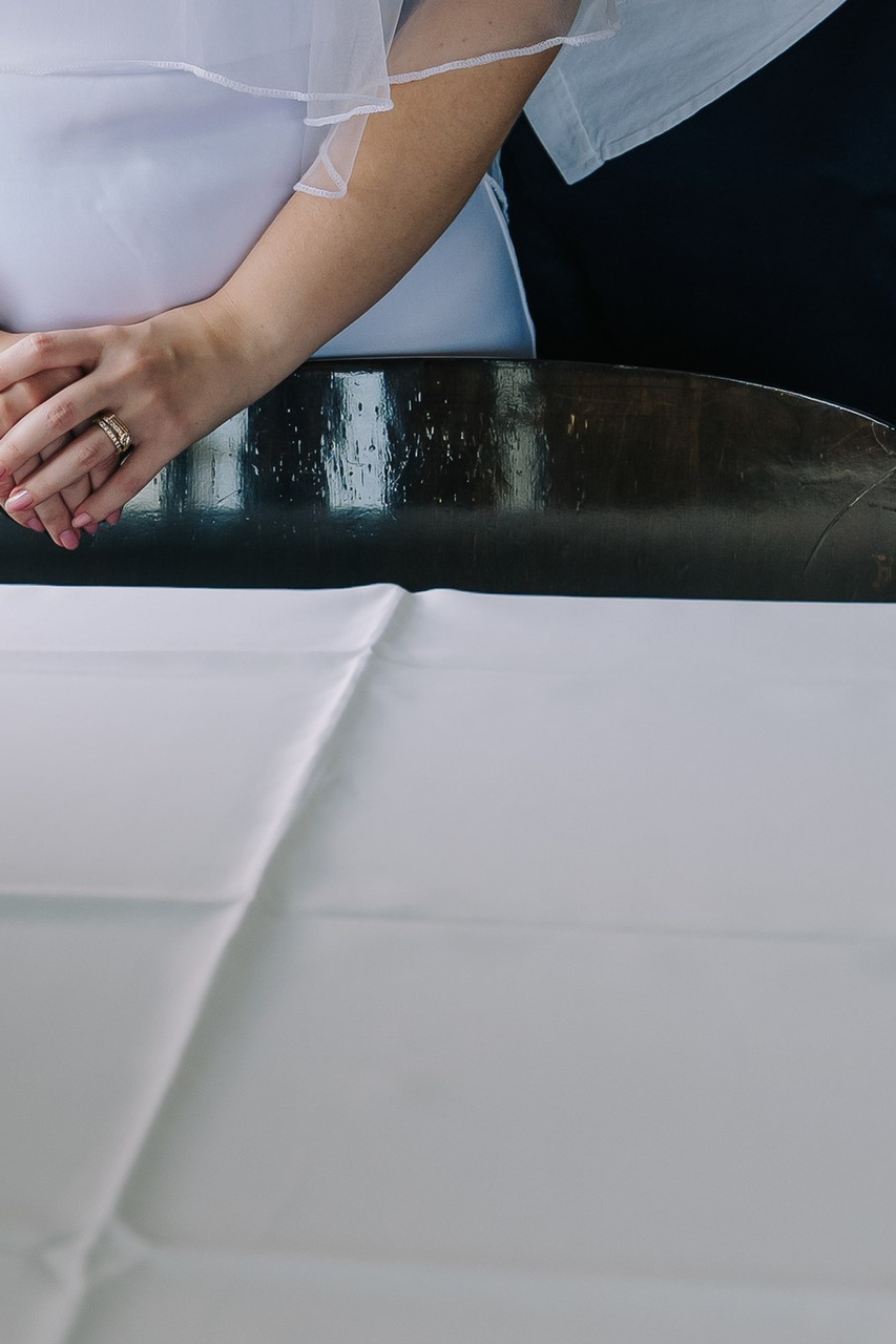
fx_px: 4705
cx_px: 290
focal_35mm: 126
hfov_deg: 10.9
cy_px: -159
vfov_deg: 15.8
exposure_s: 1/200
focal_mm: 41
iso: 1250
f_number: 3.2
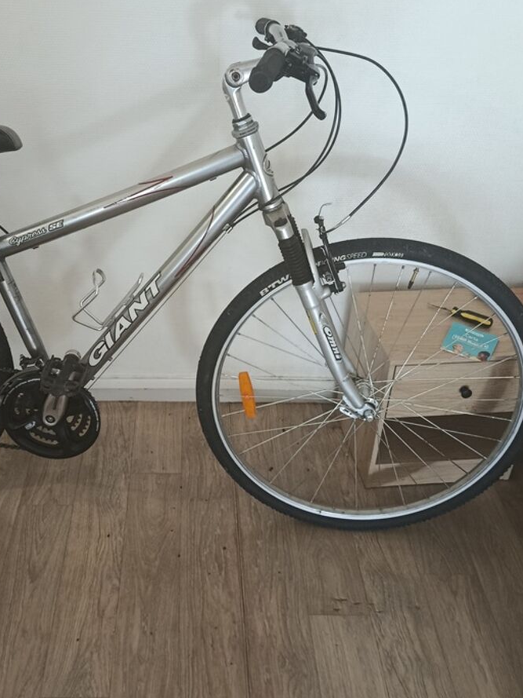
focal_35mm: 36
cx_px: 192
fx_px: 725
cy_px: 318
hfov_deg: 39.4
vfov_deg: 51.3
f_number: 1.7
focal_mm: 5.24
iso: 1065
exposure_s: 1/33.3
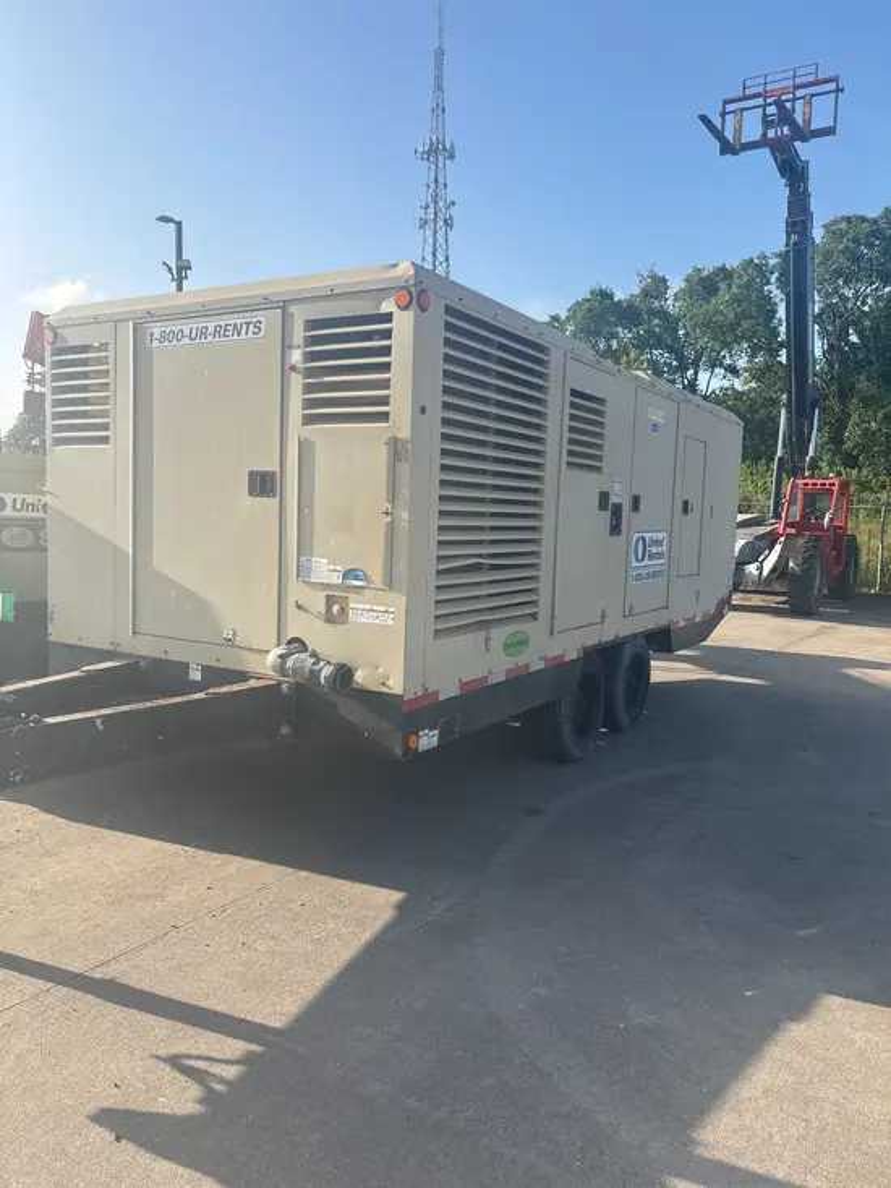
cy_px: 594
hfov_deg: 53.1
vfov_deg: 67.3
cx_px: 446
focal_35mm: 26
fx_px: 892
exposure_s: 1/2105
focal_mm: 5.96
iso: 50
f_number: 1.6
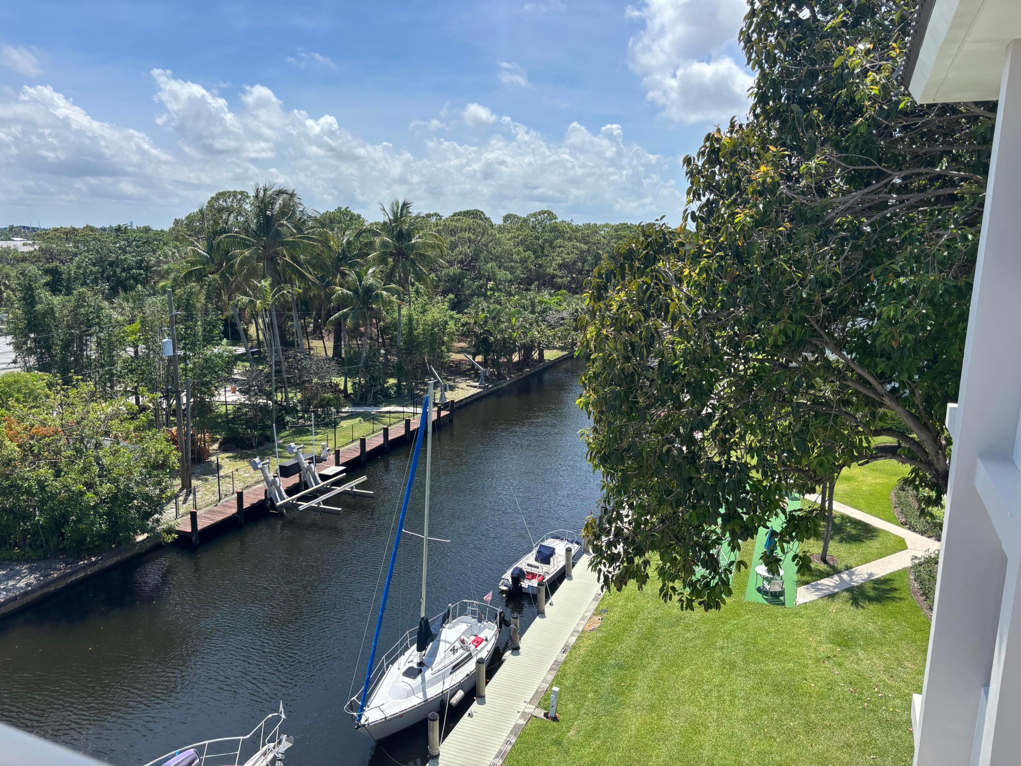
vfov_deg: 53.1
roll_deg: -1.1
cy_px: 383
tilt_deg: -11.9
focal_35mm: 26
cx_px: 510
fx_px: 767
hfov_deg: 67.3
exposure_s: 1/2710
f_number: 1.6
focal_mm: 5.96
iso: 50
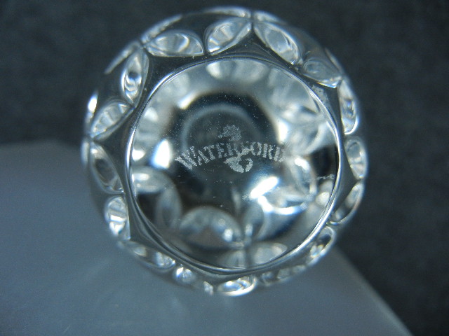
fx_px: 389
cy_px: 168
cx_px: 224
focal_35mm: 30
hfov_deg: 60.0
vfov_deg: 46.8
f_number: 3.5
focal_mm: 5.4
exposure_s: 1/60.8
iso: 379
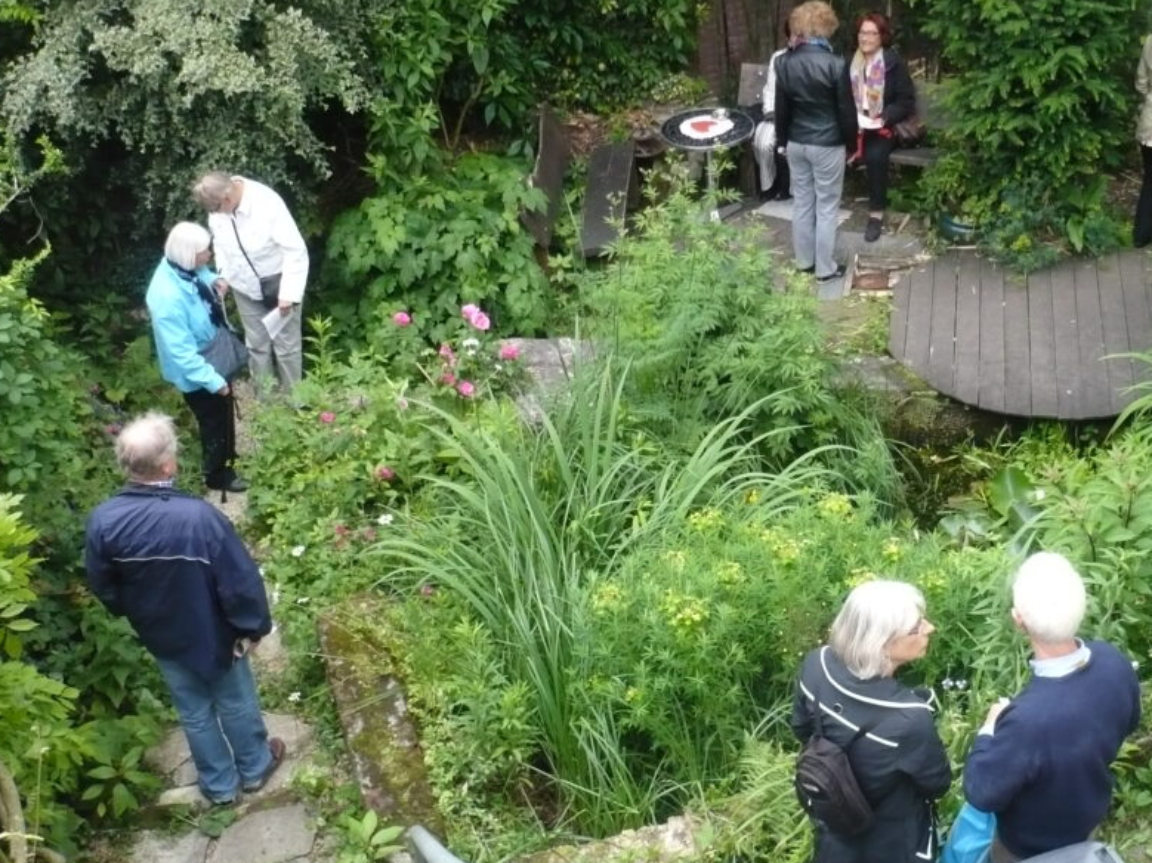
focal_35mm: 46
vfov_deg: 31.5
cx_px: 738
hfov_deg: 40.9
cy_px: 460
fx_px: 1531
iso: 250
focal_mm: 5.8
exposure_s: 1/125
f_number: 2.8
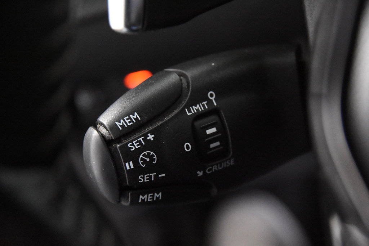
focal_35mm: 75
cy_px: 123
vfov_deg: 18.2
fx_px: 769
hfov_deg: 27.0
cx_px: 184
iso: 11400
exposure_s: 1/80
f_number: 3.8
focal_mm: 50
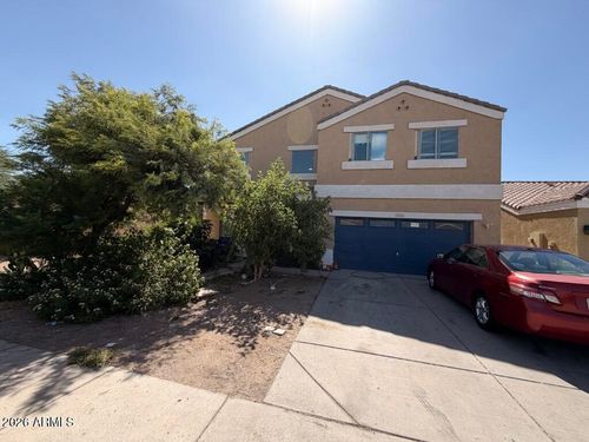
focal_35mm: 14
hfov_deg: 102.1
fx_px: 238
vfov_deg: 85.7
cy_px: 221
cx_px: 294
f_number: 2.2
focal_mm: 2.22
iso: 25
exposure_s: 1/770
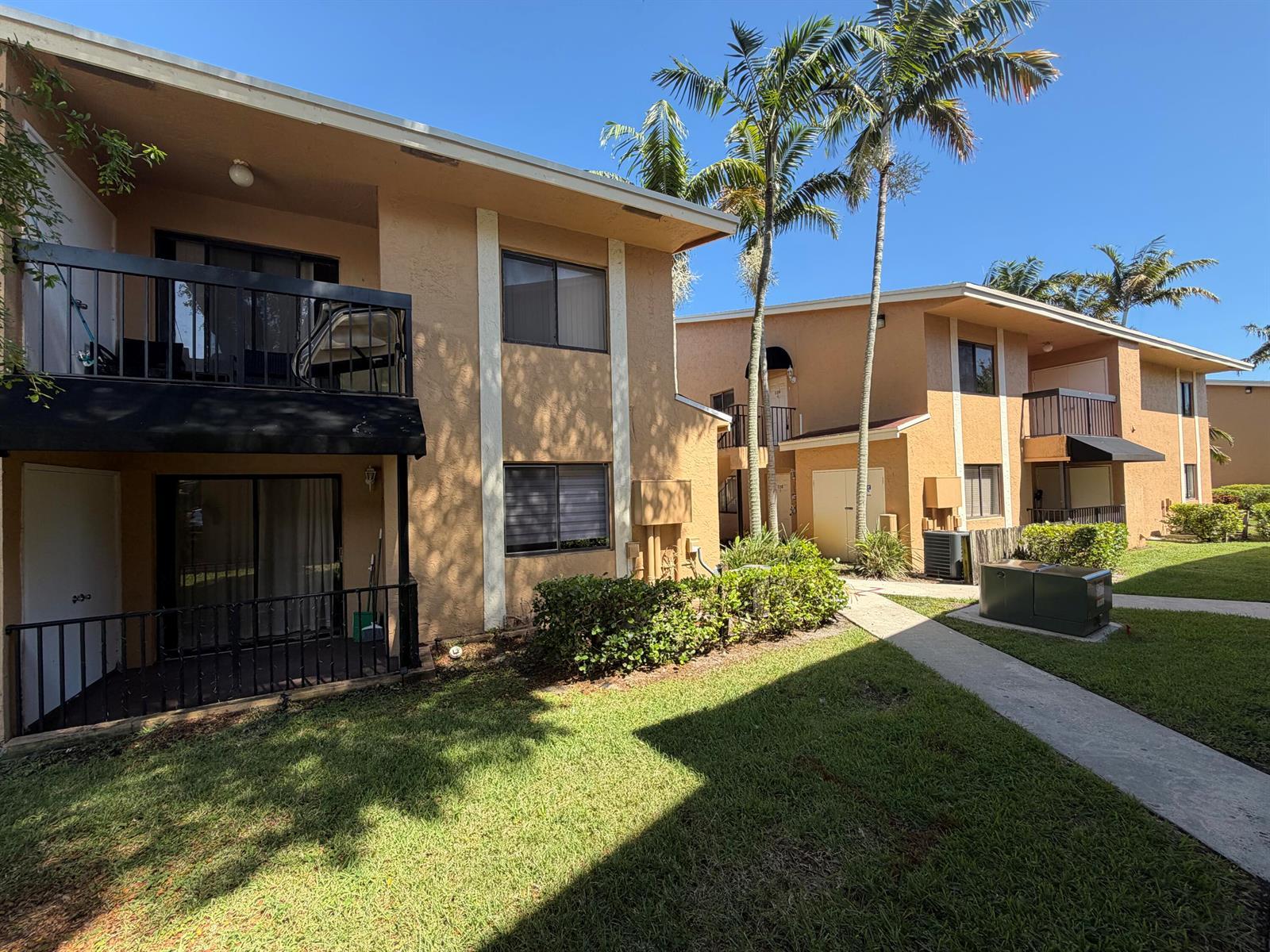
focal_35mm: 14
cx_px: 635
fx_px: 514
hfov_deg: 102.1
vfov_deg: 85.7
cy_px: 476
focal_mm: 2.22
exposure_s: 1/502
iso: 50
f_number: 2.2
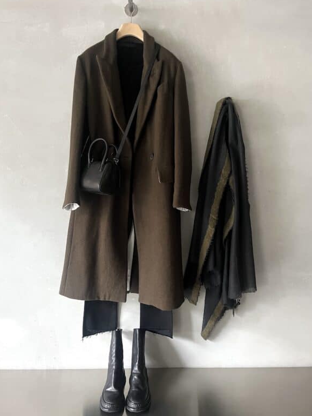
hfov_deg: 51.4
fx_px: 324
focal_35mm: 27
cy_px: 209
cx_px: 160
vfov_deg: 65.3
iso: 640
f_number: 1.6
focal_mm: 5.1
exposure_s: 1/40
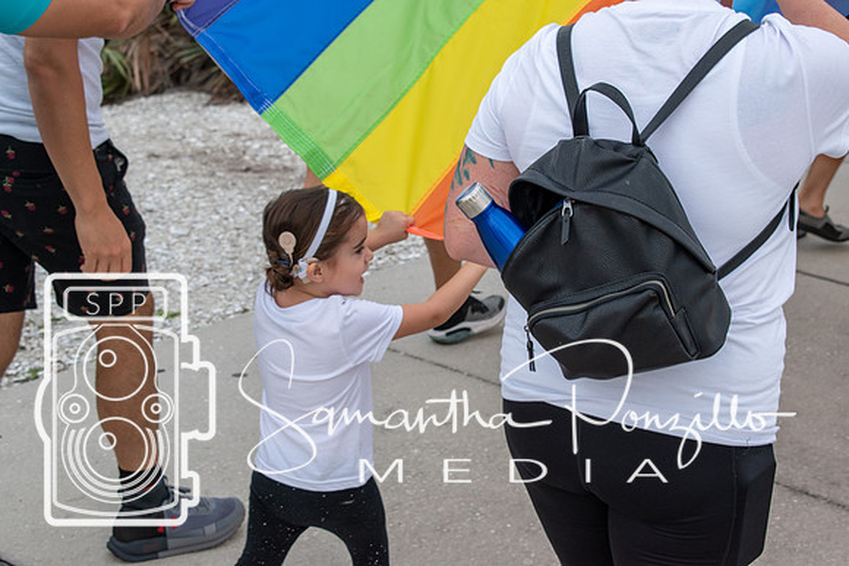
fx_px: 1698
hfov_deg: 28.1
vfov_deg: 18.9
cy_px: 283
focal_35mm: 72
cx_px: 424
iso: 400
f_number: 8
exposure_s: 1/250
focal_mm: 48
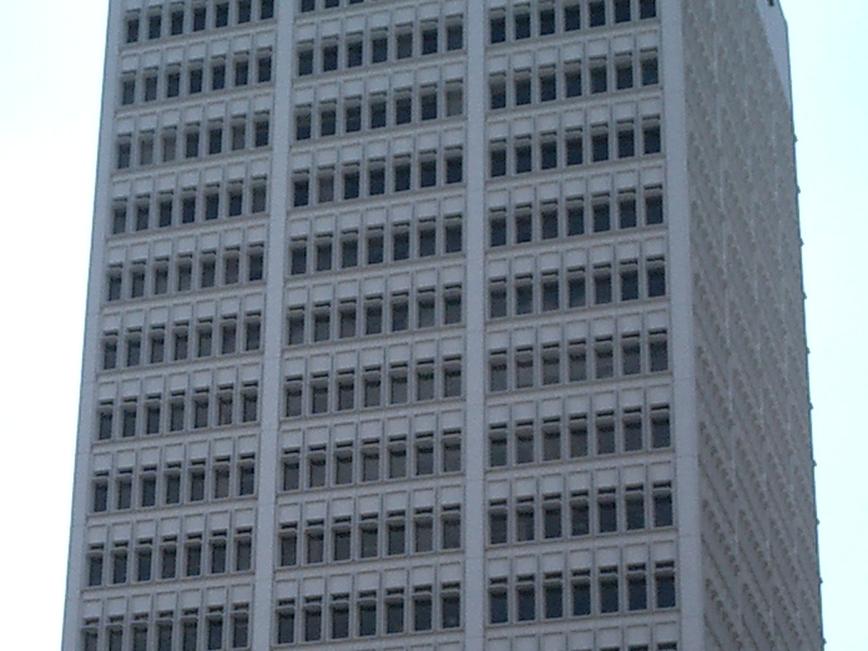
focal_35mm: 103
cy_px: 511
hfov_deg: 19.1
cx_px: 339
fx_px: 2583
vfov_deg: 14.3
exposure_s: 1/800
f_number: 4.2
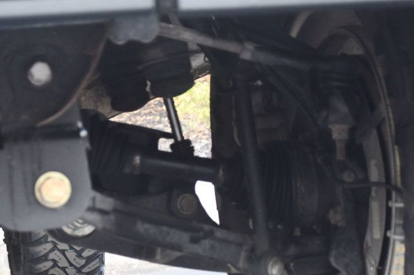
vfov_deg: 13.1
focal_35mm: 104
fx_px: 1195
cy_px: 148
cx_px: 151
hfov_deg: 19.6
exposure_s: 1/125
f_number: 5.3
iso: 1400
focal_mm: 45
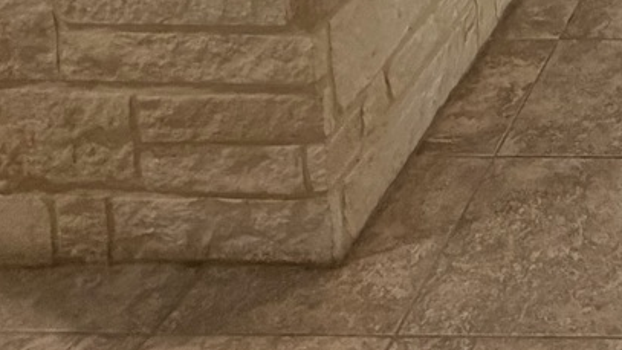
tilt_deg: -7.9
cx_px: 853
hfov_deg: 29.2
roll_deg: +0.6
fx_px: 891
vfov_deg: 16.4
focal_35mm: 54
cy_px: -367
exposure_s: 1/60
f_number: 2.2
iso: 320
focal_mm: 2.22
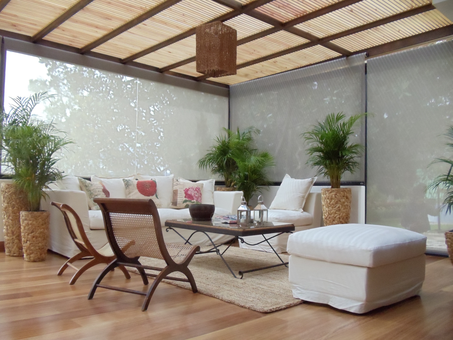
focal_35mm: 44
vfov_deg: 32.9
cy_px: 170
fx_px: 576
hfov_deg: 42.9
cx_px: 226
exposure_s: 1/160
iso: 400
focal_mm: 6
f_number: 3.5
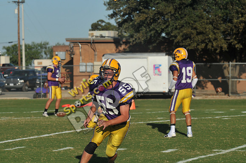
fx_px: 1228
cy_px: 82
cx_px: 123
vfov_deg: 7.6
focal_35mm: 180
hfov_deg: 11.4
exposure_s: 1/1250
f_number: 6.3
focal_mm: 120
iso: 200
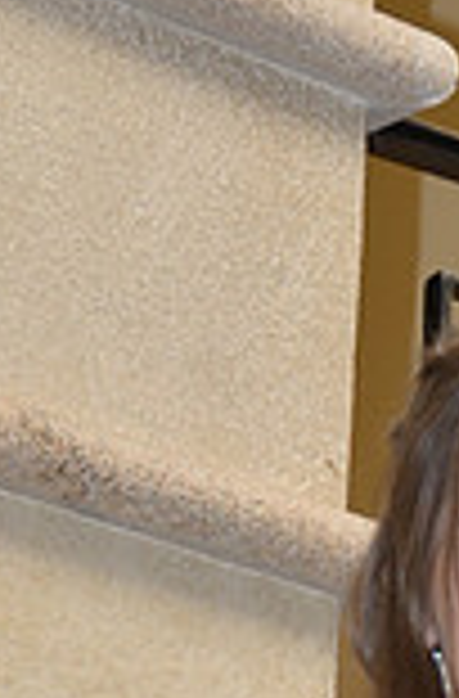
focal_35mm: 349
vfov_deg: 5.9
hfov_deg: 3.9
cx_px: 765
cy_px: 910
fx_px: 6735
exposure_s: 1/30
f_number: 4.8
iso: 800
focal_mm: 62
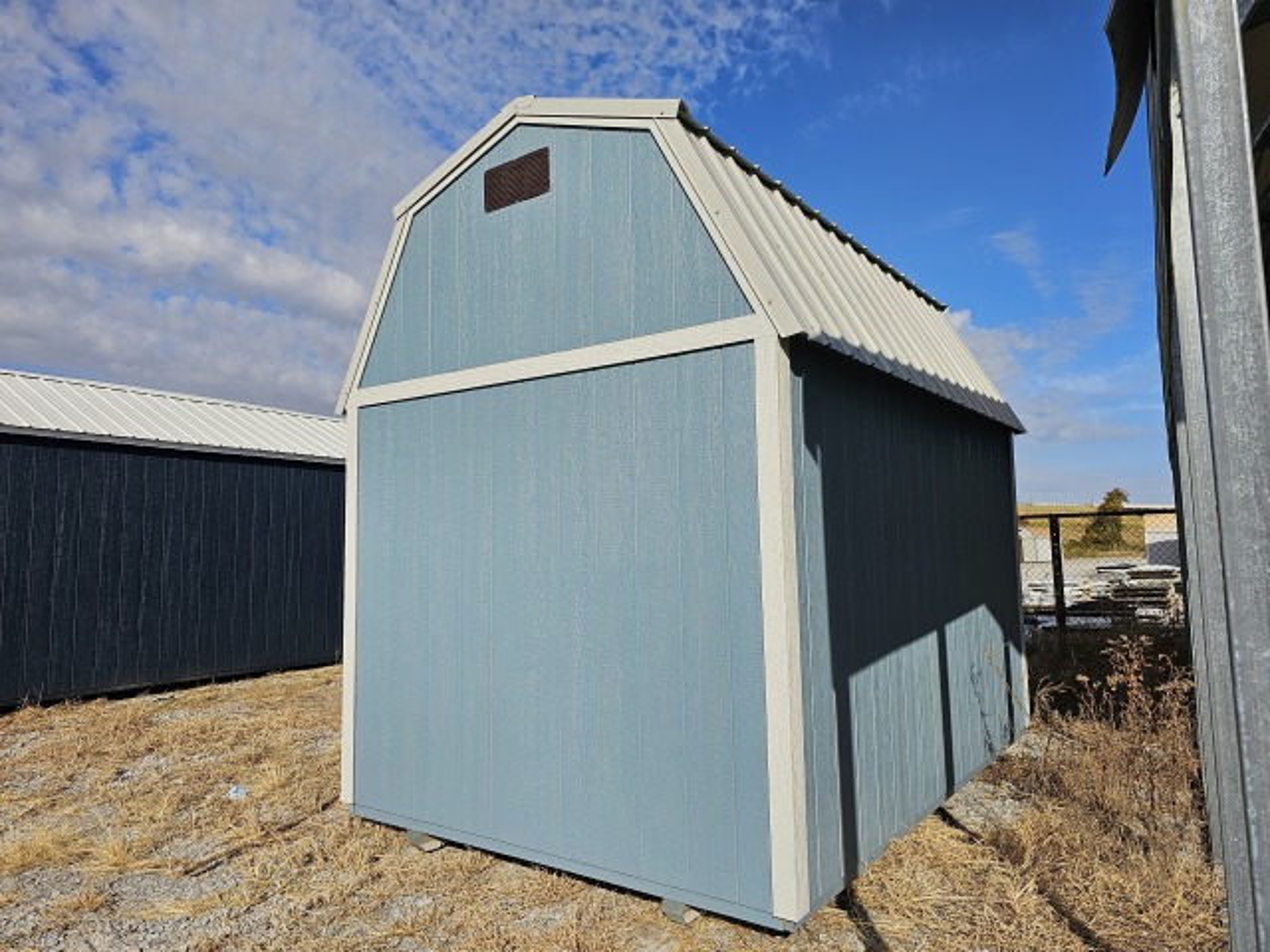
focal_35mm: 23
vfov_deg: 58.9
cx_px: 635
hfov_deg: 73.9
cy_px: 476
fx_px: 844
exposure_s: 1/1350
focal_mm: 6.3
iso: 10
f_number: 1.7
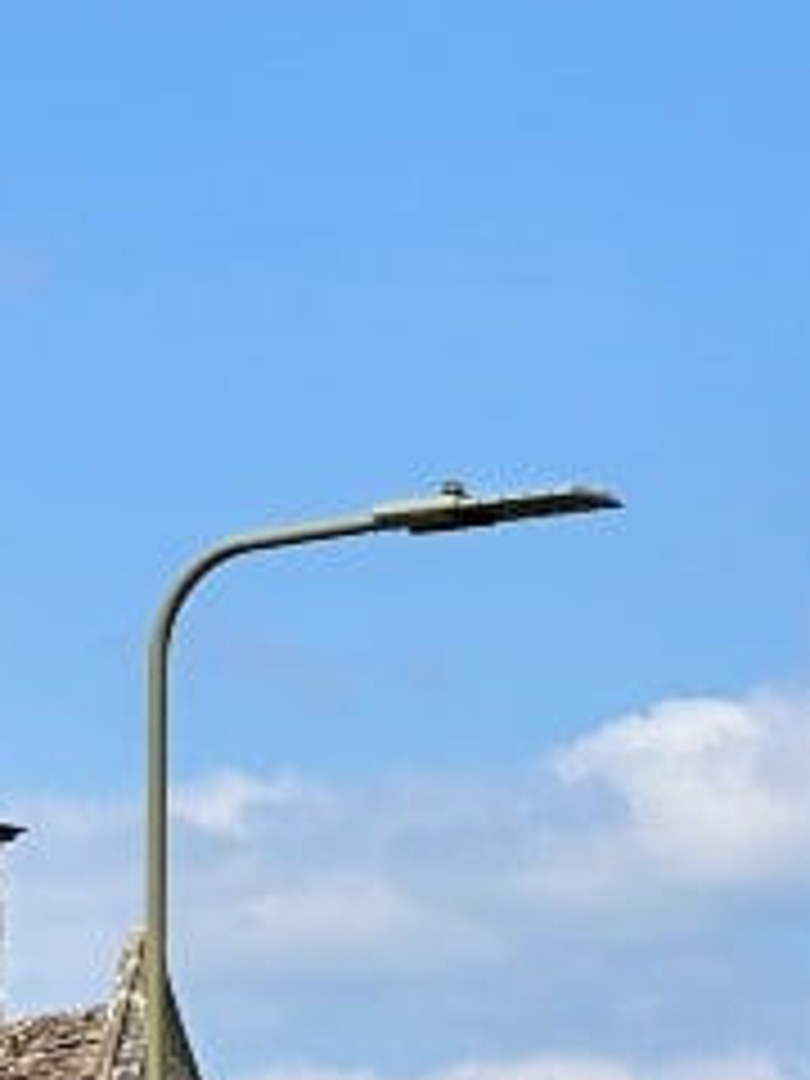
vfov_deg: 6.1
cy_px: 1706
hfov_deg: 4.6
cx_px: 837
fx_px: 10015
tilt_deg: +1.3
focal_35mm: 321
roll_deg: +0.2
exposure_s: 1/803
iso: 32
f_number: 2.8
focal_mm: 9
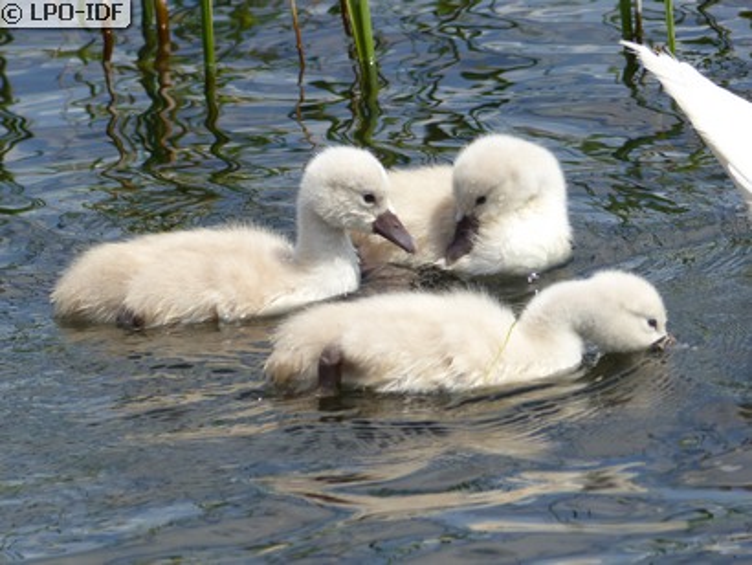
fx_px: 12912
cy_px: 282
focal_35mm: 594
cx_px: 376
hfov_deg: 3.3
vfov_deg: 2.5
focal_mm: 107
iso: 100
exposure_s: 1/1000
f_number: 4
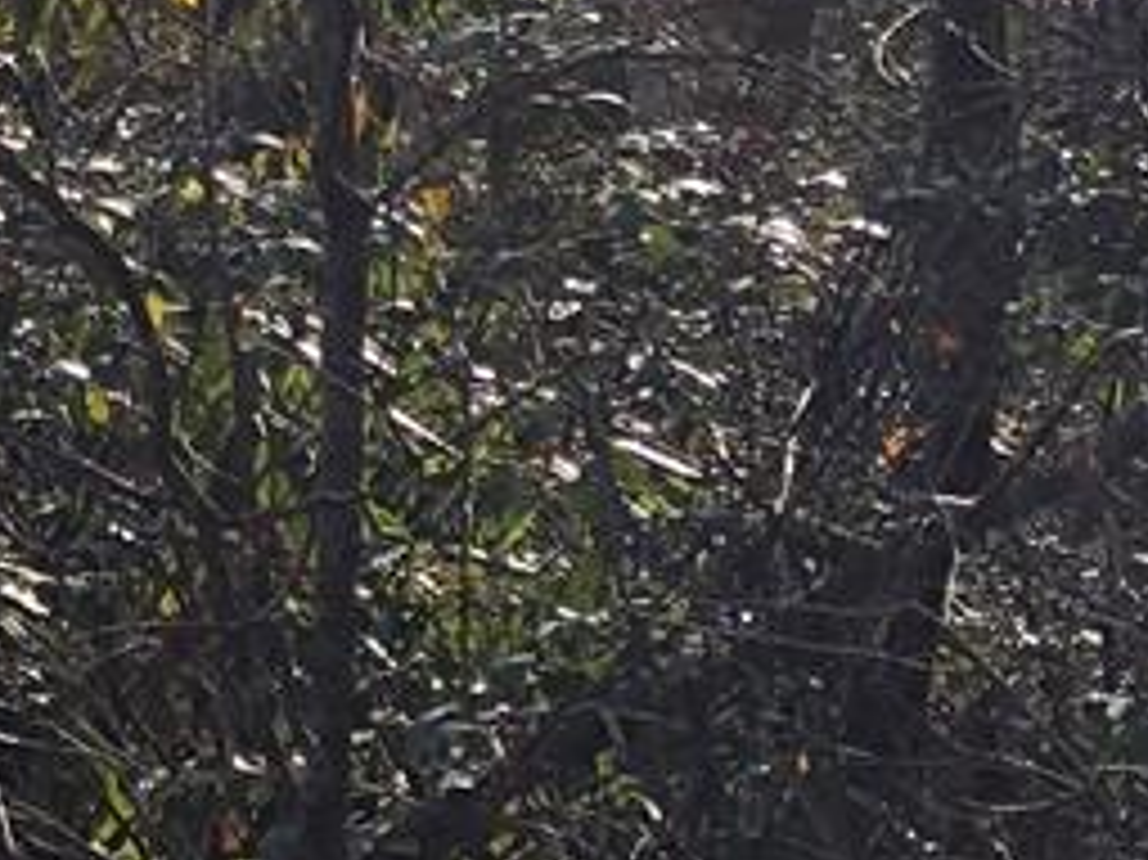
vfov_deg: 6.4
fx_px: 7591
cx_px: -342
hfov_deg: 8.5
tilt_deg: -2.5
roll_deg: -1.4
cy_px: -639
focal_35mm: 229
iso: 20
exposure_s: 1/516
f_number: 2.8
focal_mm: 6.6
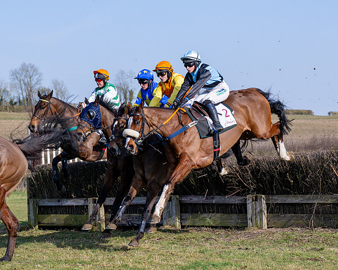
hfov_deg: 16.2
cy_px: 91
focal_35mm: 119
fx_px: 1188
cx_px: 154
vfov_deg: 13.0
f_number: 4
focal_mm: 70
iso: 200
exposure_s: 1/2000
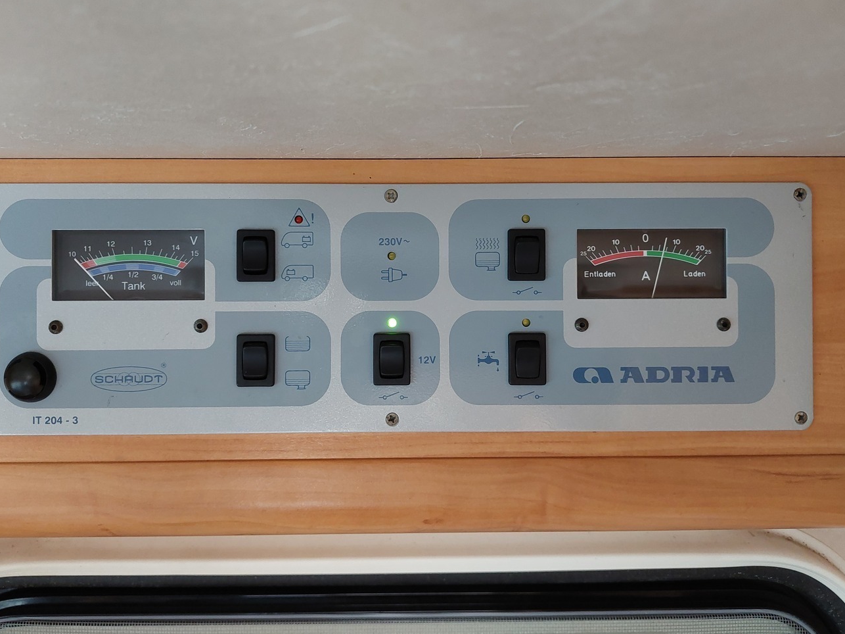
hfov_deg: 63.4
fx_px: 683
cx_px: 406
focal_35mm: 28
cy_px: 287
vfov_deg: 49.7
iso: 500
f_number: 1.8
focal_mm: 5.23
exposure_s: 1/33
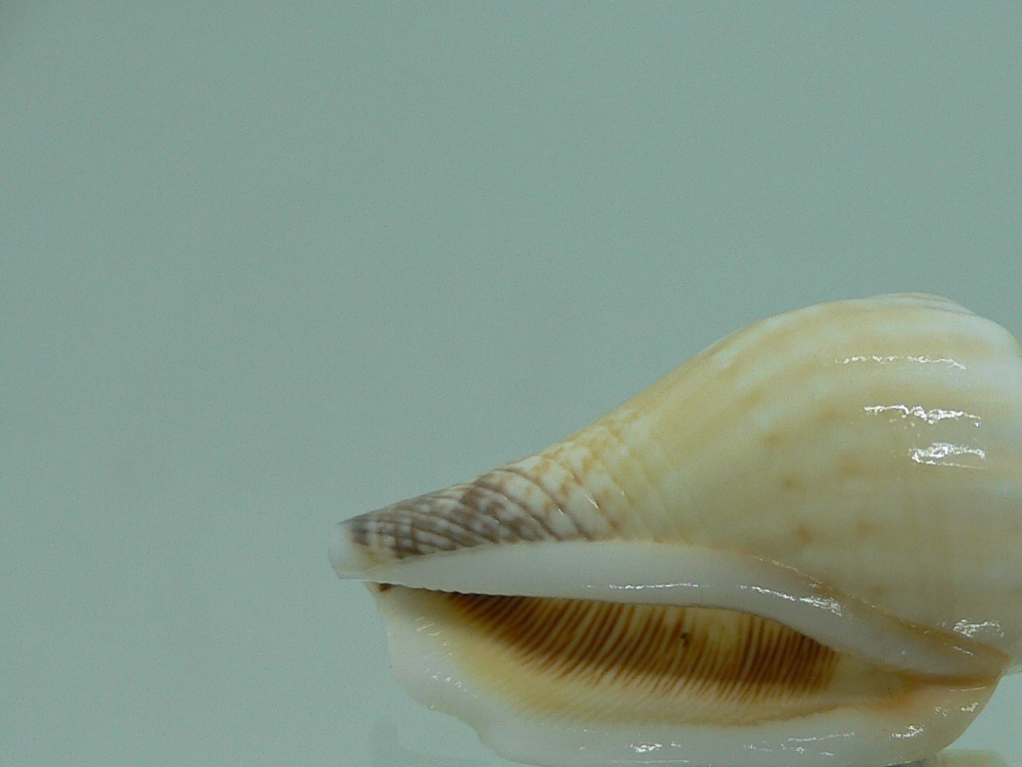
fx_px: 1771
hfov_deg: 31.5
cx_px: 786
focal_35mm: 60
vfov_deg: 24.1
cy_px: 601
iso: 80
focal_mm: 4.6
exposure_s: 1/60
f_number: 2.8
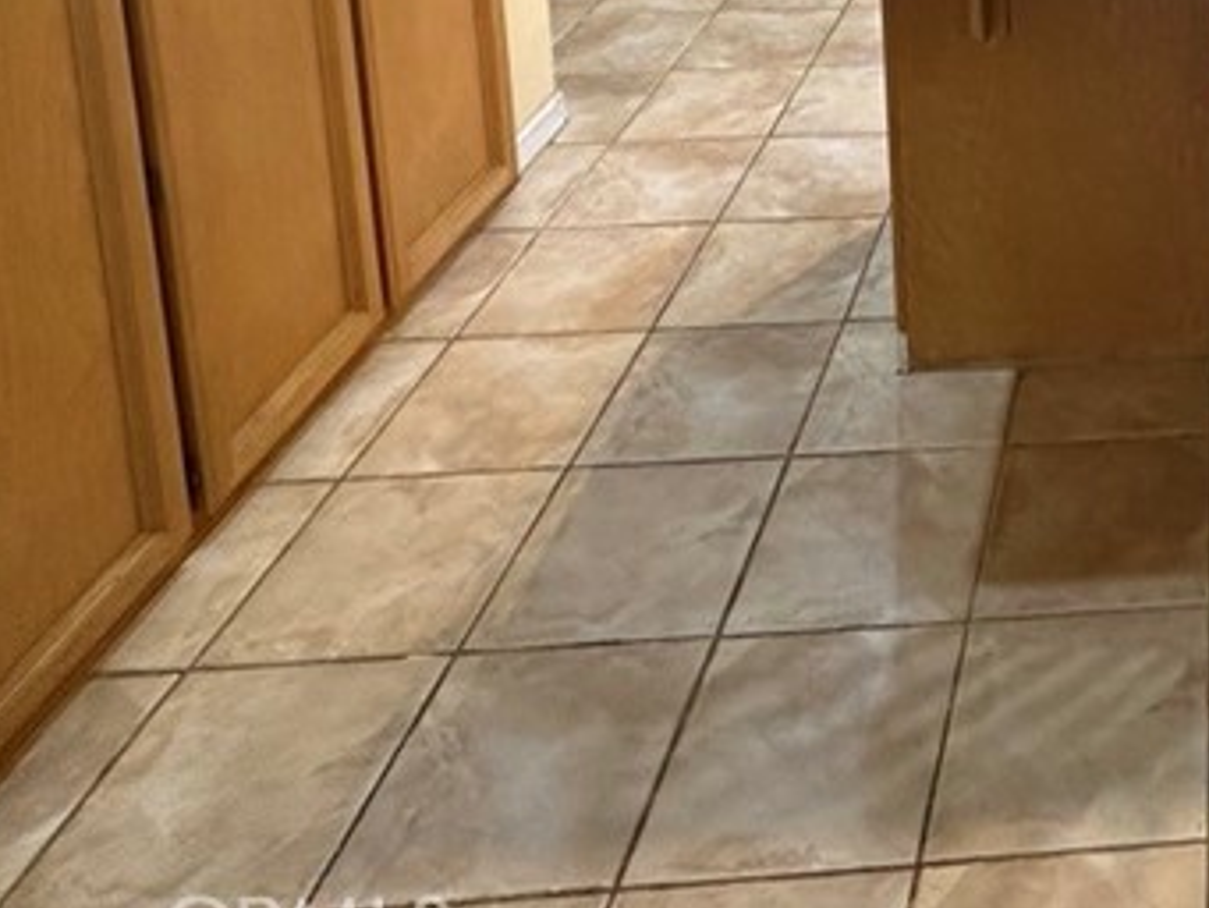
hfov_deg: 36.7
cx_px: 1372
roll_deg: -0.5
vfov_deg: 26.7
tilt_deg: -9.2
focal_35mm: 42
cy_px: -383
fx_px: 1467
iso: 200
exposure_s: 1/60
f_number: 2.2
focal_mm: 2.22
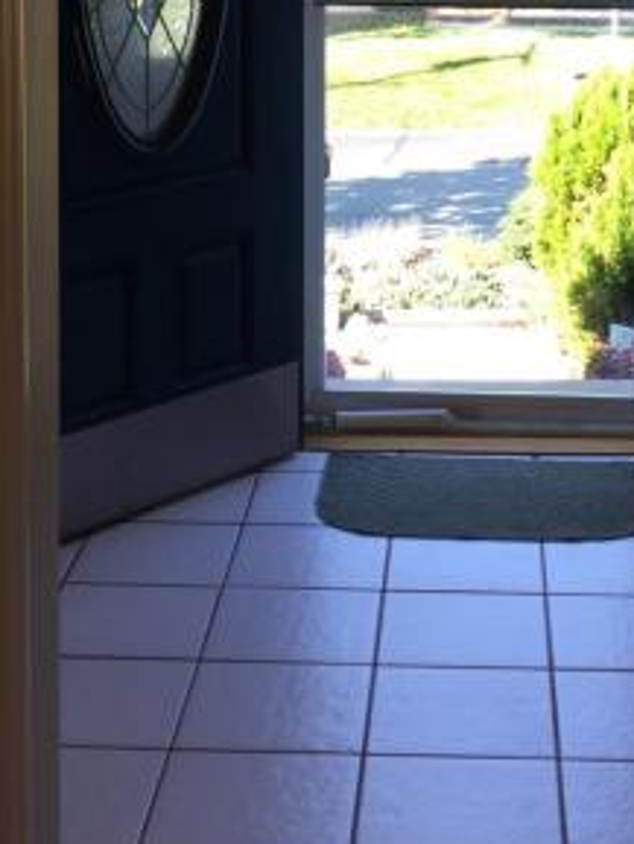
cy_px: -58
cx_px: 394
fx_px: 1879
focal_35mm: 77
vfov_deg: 23.9
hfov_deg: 19.1
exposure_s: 1/120
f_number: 2.2
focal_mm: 4.15
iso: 32
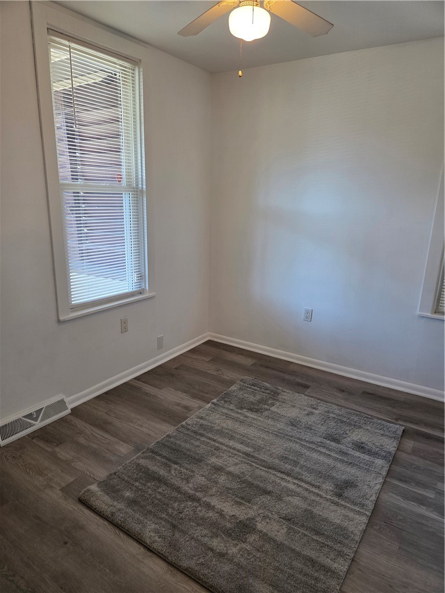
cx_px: 222
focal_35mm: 23
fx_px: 394
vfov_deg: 73.9
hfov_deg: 58.9
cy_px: 296
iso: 200
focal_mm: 5.4
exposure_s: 1/120
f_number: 1.8
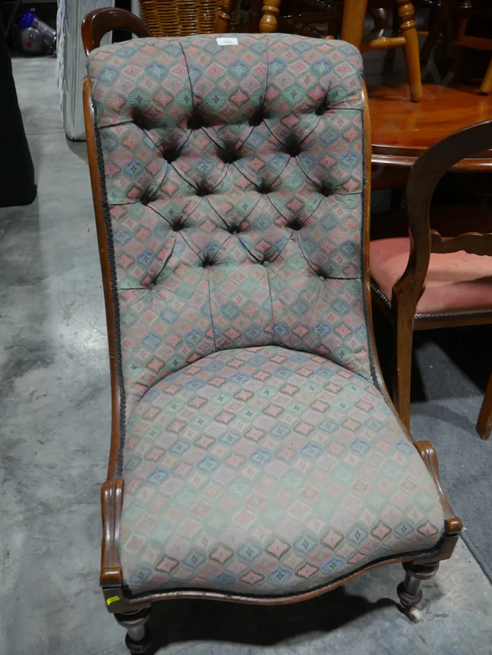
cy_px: 328
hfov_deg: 49.8
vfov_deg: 63.4
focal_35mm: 28
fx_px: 530
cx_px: 246
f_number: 3.5
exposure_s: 1/60
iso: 250
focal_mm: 14
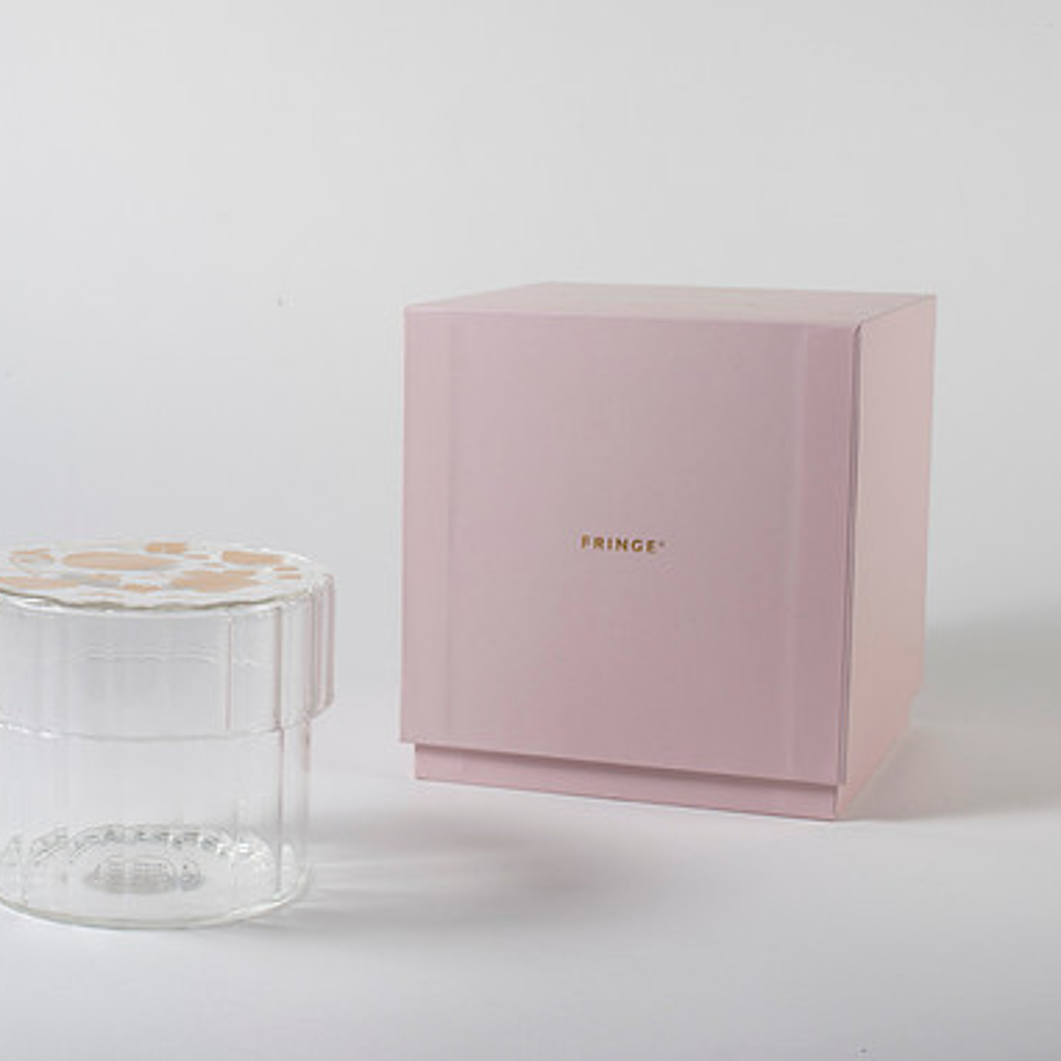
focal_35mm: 65
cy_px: 533
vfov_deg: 26.5
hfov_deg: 26.4
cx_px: 434
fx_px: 2254
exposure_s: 1/200
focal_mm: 50
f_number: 16
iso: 100
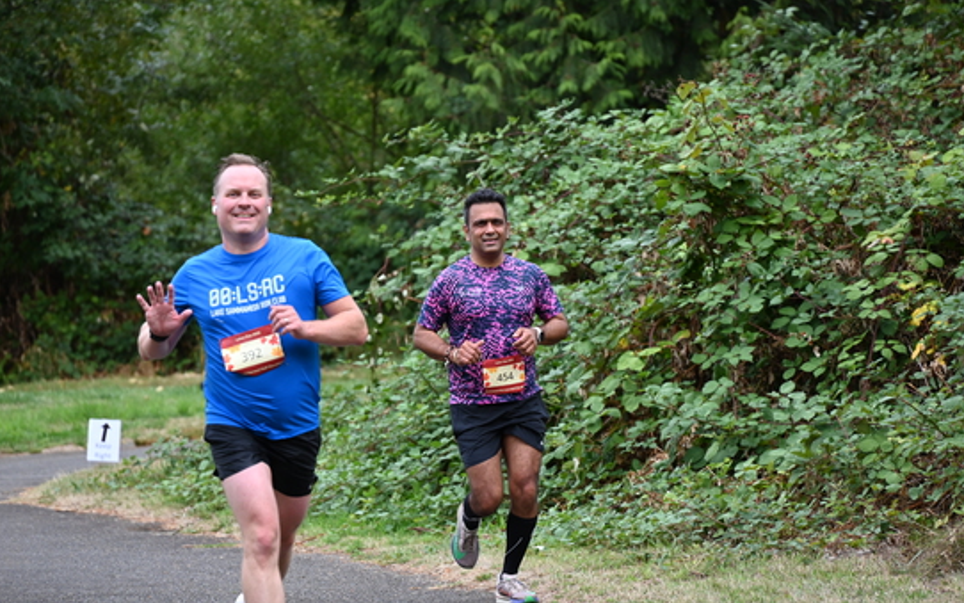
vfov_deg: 6.3
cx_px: 480
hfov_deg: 10.1
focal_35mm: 207
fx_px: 5439
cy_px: 312
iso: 500
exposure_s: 1/250
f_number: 6.3
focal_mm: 200
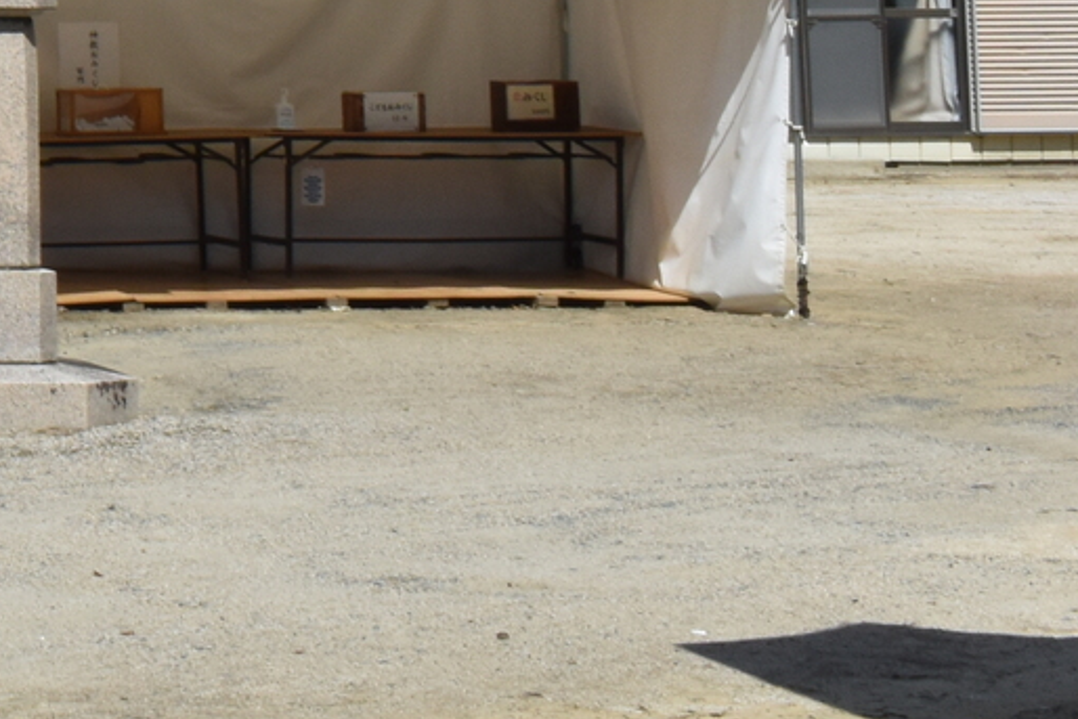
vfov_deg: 8.9
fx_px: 4371
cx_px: -1005
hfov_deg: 12.5
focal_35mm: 146
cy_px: -655
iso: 400
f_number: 20
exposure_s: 1/320
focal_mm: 25
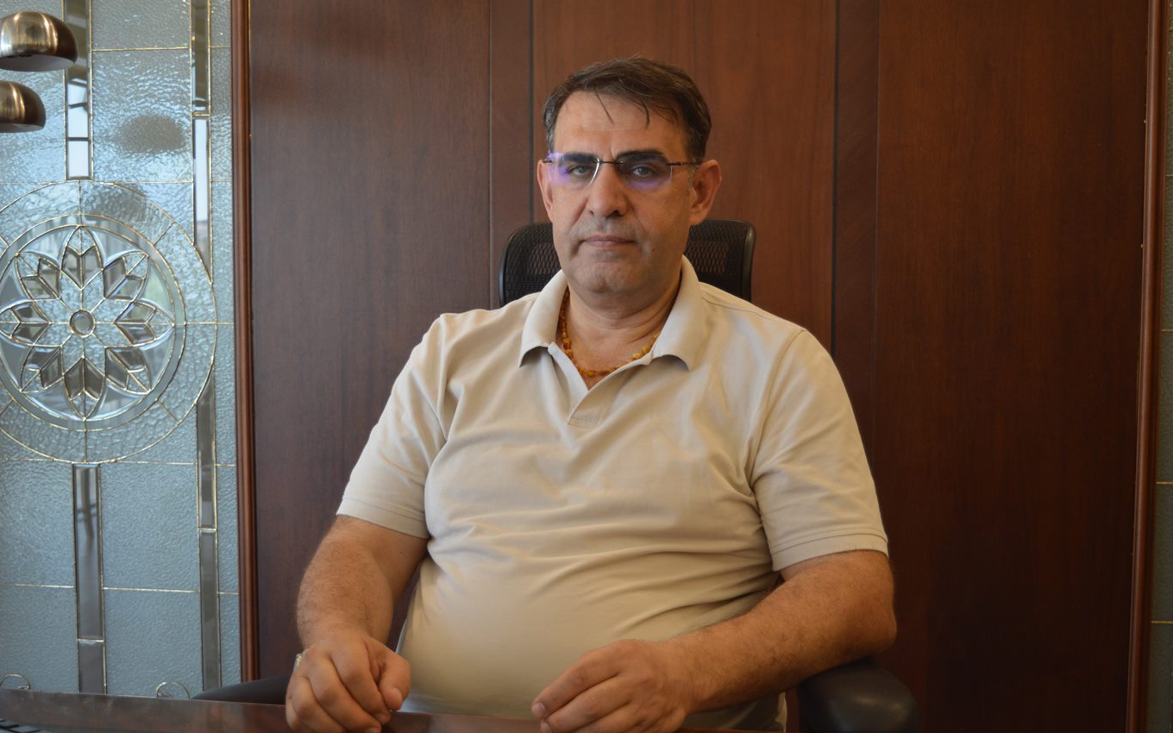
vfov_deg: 28.9
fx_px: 1423
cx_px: 587
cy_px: 384
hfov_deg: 44.8
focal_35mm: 45
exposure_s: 1/50
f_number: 4.2
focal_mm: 29
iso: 400
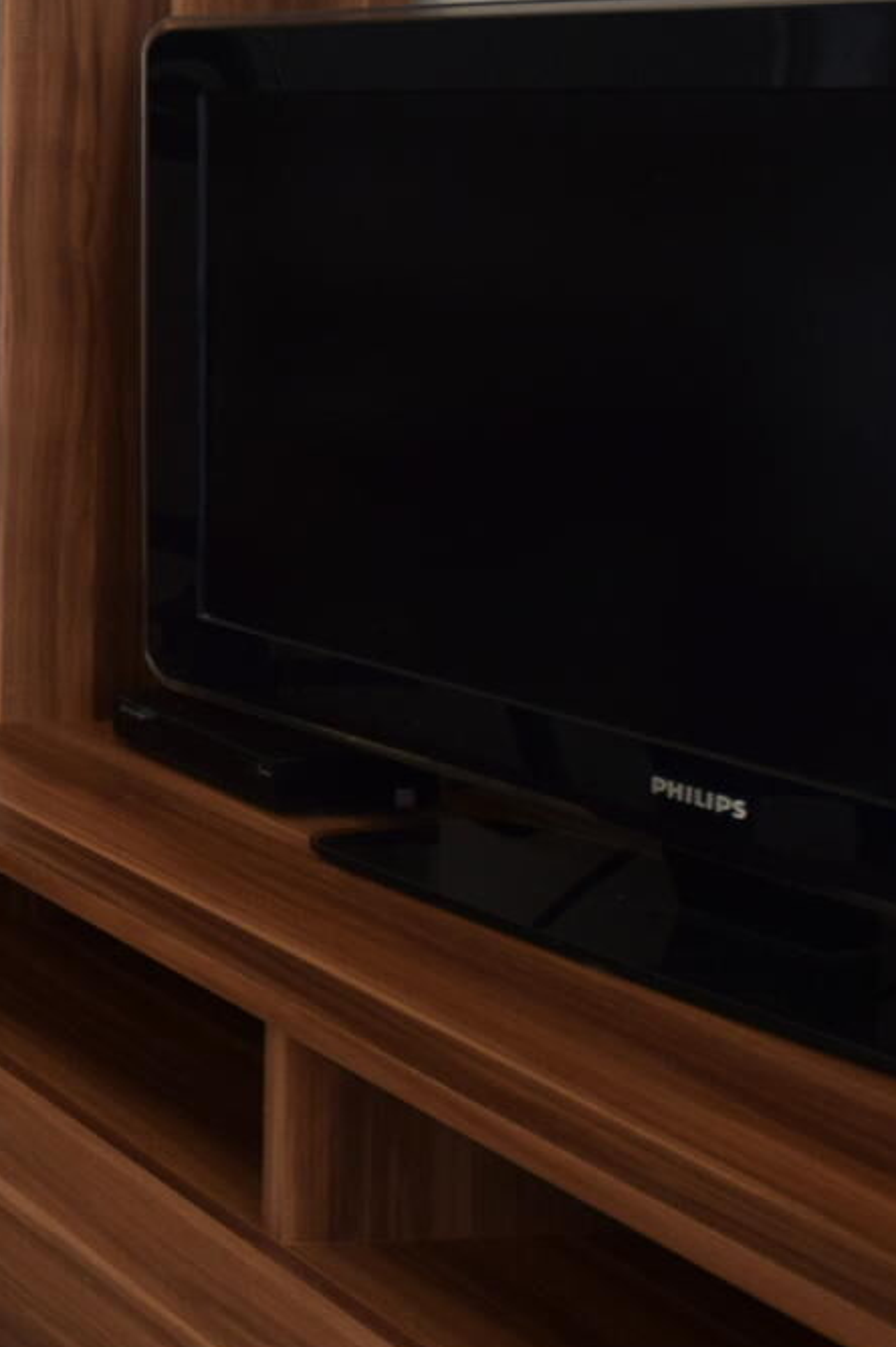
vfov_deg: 34.3
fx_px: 2018
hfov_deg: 15.0
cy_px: 69
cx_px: -1243
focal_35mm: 54
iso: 400
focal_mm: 10
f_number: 4
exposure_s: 1/60
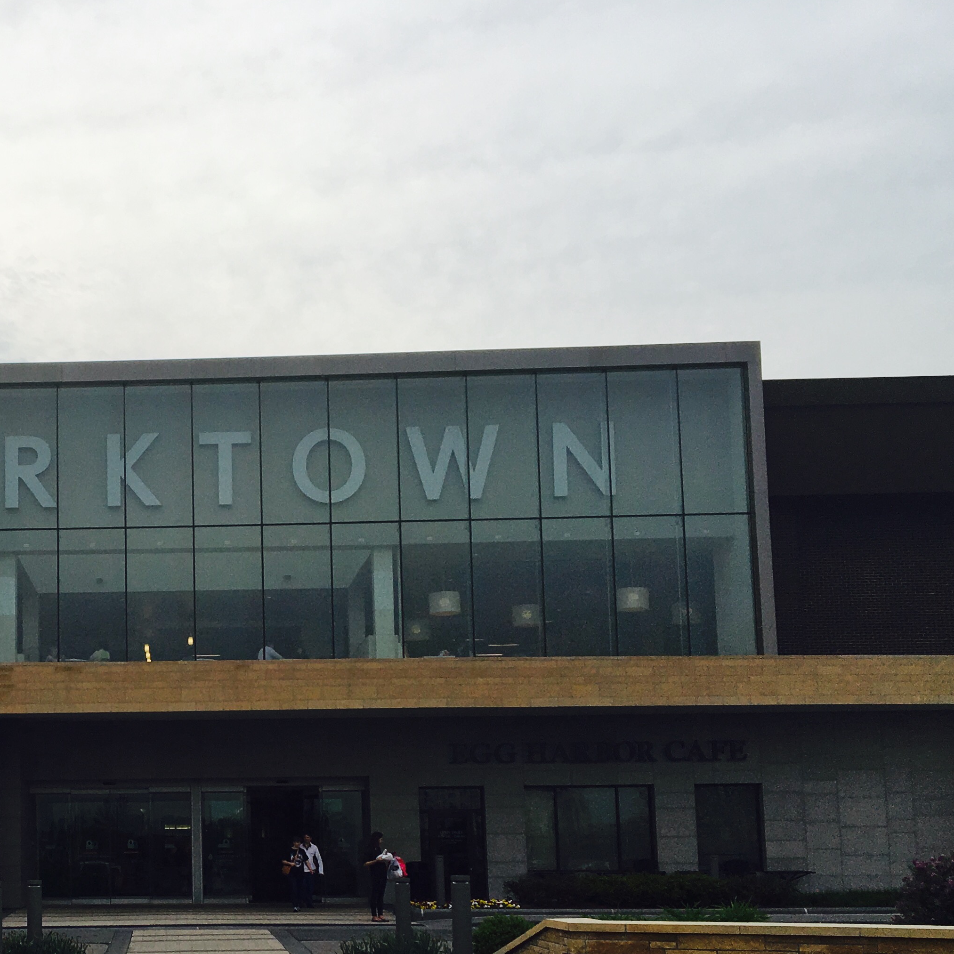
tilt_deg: +4.7
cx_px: 112
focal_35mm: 51
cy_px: 685
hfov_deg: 31.9
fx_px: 1590
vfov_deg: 32.9
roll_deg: +0.2
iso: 25
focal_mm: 4.15
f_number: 2.2
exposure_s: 1/1672
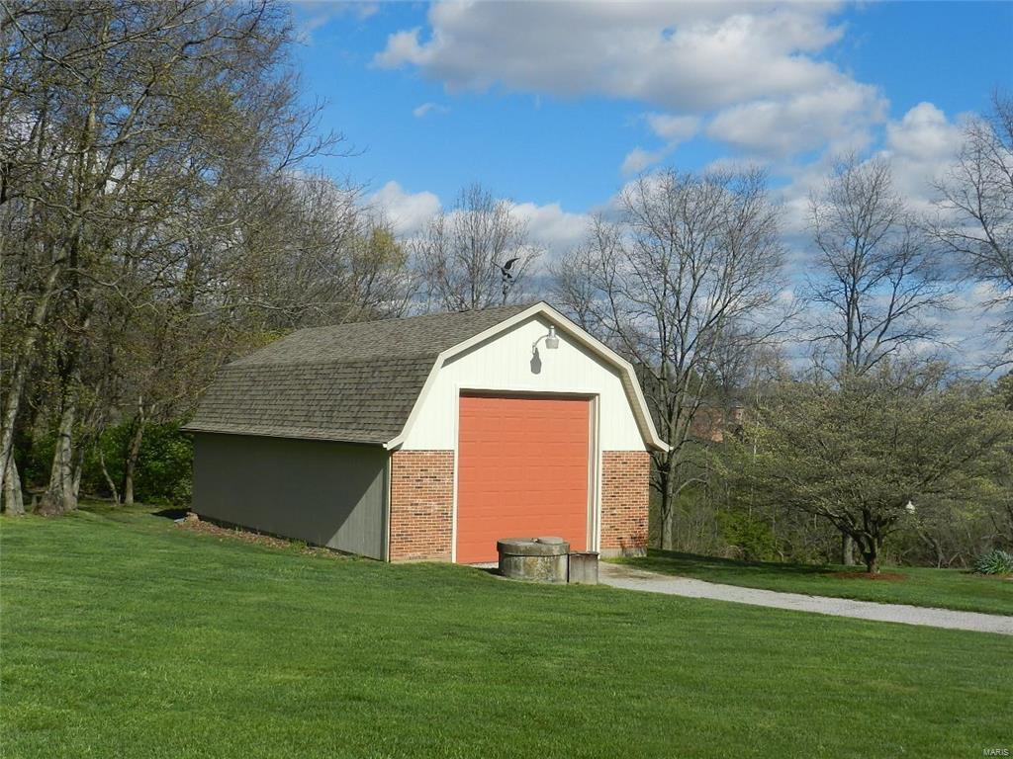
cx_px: 506
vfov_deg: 37.7
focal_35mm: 38
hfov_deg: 49.0
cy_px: 380
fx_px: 1112
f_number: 5
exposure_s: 1/1250
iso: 160
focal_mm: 6.7
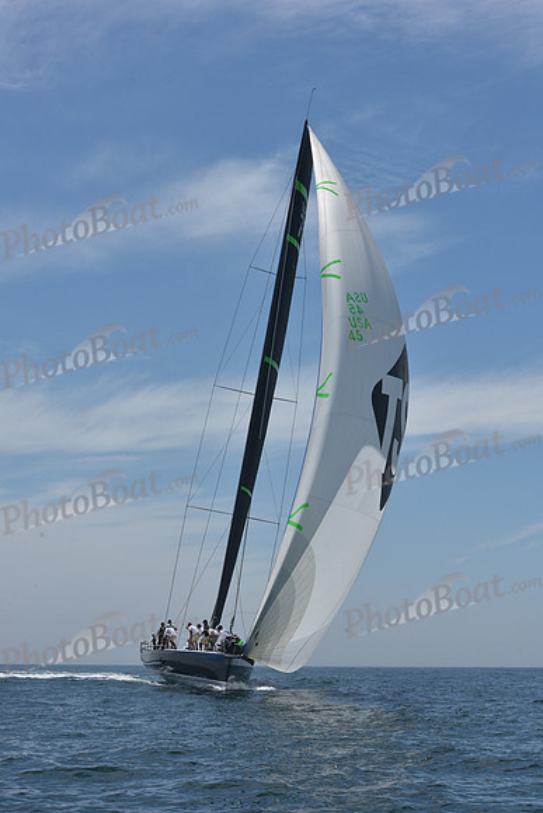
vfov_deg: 28.8
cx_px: 272
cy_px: 406
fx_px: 1583
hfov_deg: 19.5
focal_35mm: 70
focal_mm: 70
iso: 250
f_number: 13
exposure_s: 1/800
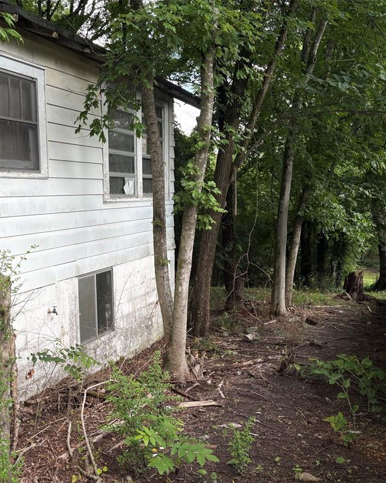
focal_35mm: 34
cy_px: 242
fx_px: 486
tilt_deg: -3.8
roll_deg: +1.9
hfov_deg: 42.0
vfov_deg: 52.8
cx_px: 95
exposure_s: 1/511
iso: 50
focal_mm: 5.96
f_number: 1.6
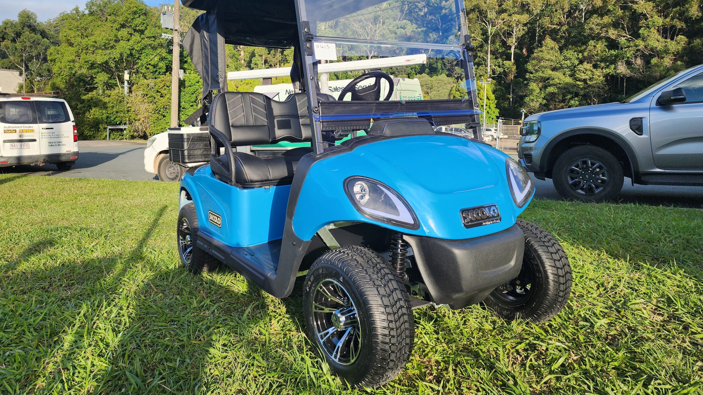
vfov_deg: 43.9
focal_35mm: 26
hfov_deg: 71.9
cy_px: 141
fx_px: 485
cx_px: 344
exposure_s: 1/496
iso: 12
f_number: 1.8
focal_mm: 6.4
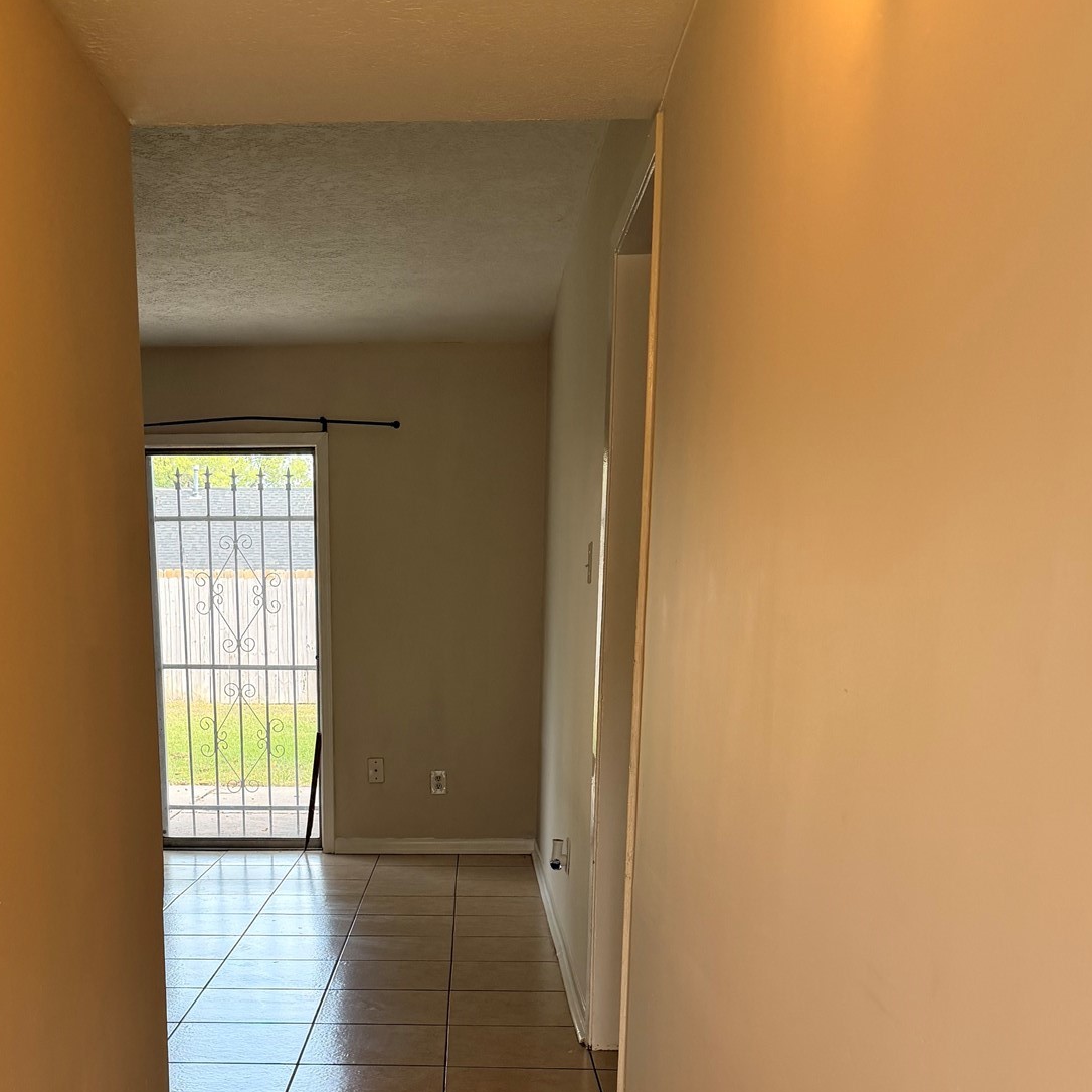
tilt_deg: -13.7
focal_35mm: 40
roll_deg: +0.2
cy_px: 945
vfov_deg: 39.4
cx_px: 394
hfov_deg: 41.5
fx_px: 1428
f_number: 1.78
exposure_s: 1/217
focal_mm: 6.76
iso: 160
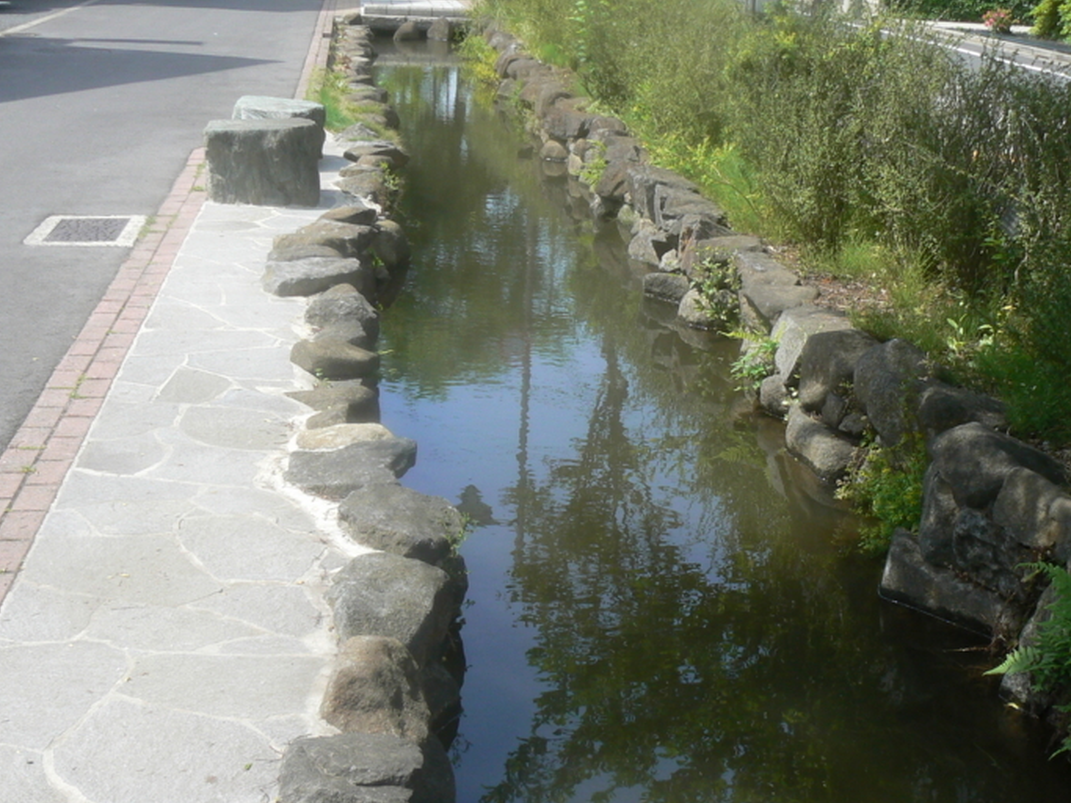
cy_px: 405
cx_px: 535
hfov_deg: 35.5
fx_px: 1670
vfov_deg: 27.0
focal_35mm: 54
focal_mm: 6
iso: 80
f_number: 5.6
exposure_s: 1/250
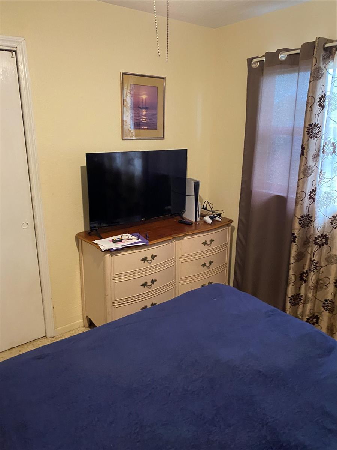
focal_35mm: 26
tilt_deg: -13.7
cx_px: 168
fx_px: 337
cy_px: 225
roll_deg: +0.5
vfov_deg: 67.3
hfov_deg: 53.1
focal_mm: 4.25
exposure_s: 1/40
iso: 500
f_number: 1.8
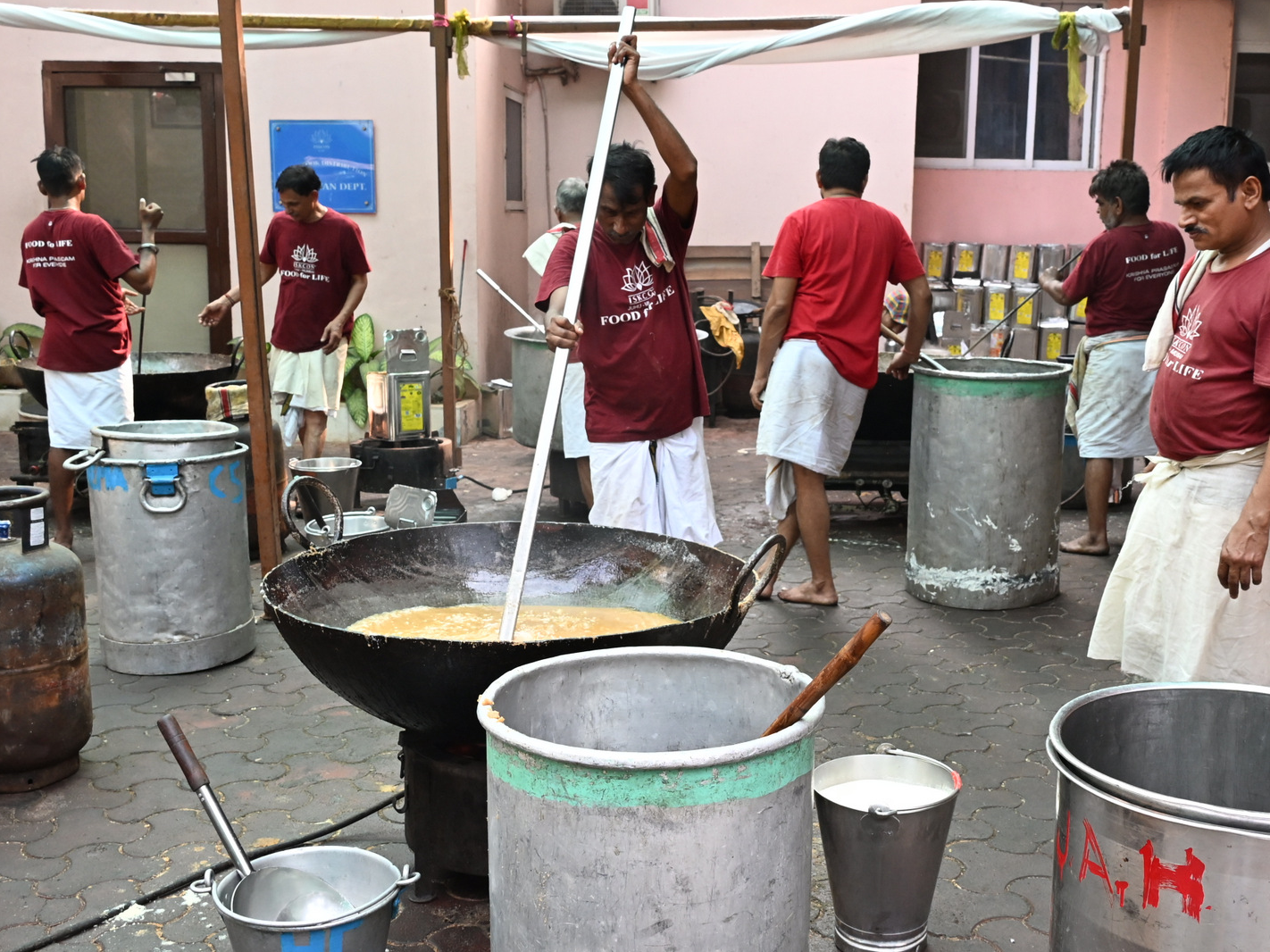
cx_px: 713
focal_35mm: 39
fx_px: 1431
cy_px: 476
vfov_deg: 36.8
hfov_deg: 47.8
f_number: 7.1
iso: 1600
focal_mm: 24
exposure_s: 1/200
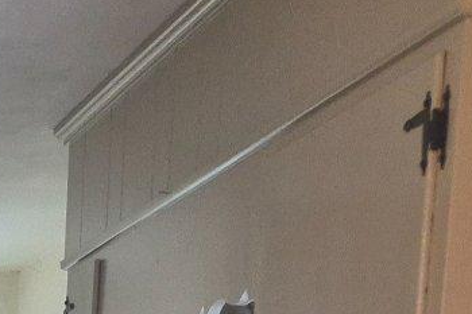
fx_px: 1835
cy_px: 919
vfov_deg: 8.4
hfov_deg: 13.5
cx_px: -301
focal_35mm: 140
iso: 500
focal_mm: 5.4
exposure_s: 1/120
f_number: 1.8
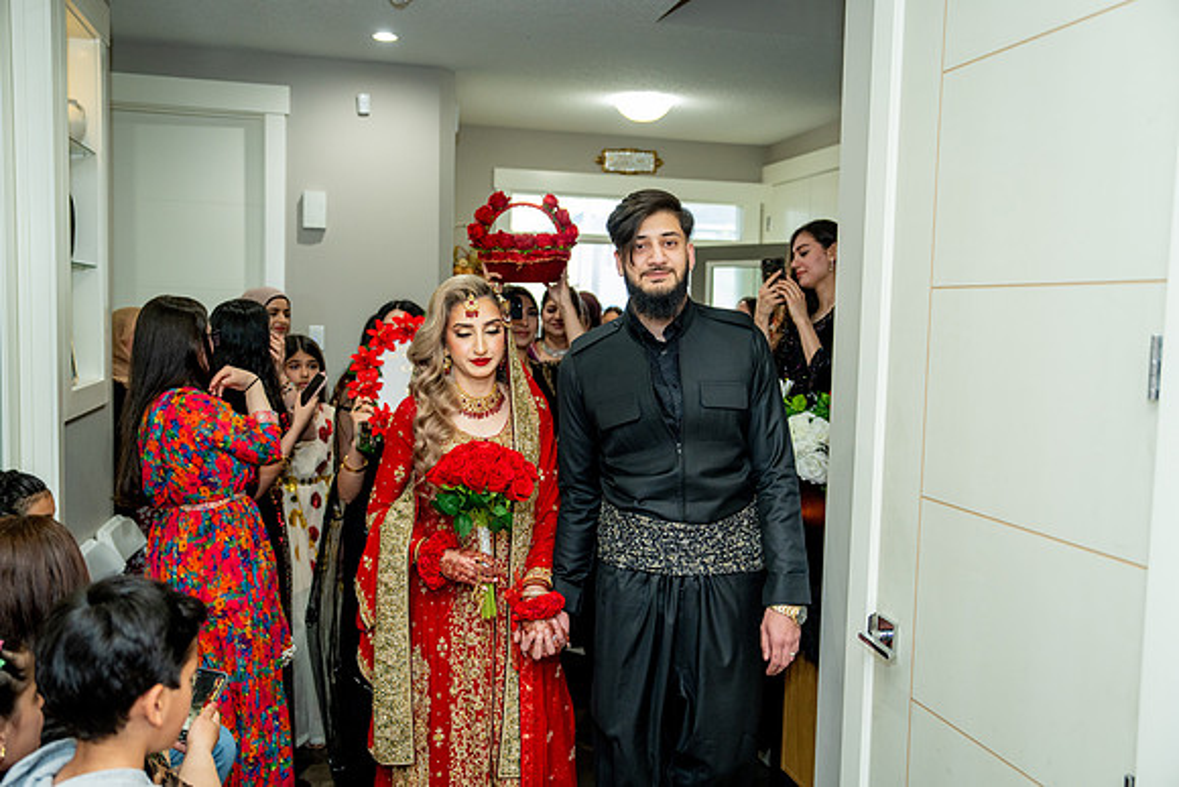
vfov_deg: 40.0
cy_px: 394
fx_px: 1081
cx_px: 590
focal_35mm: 33
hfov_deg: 57.2
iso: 1000
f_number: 2.8
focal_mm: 33
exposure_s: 1/200
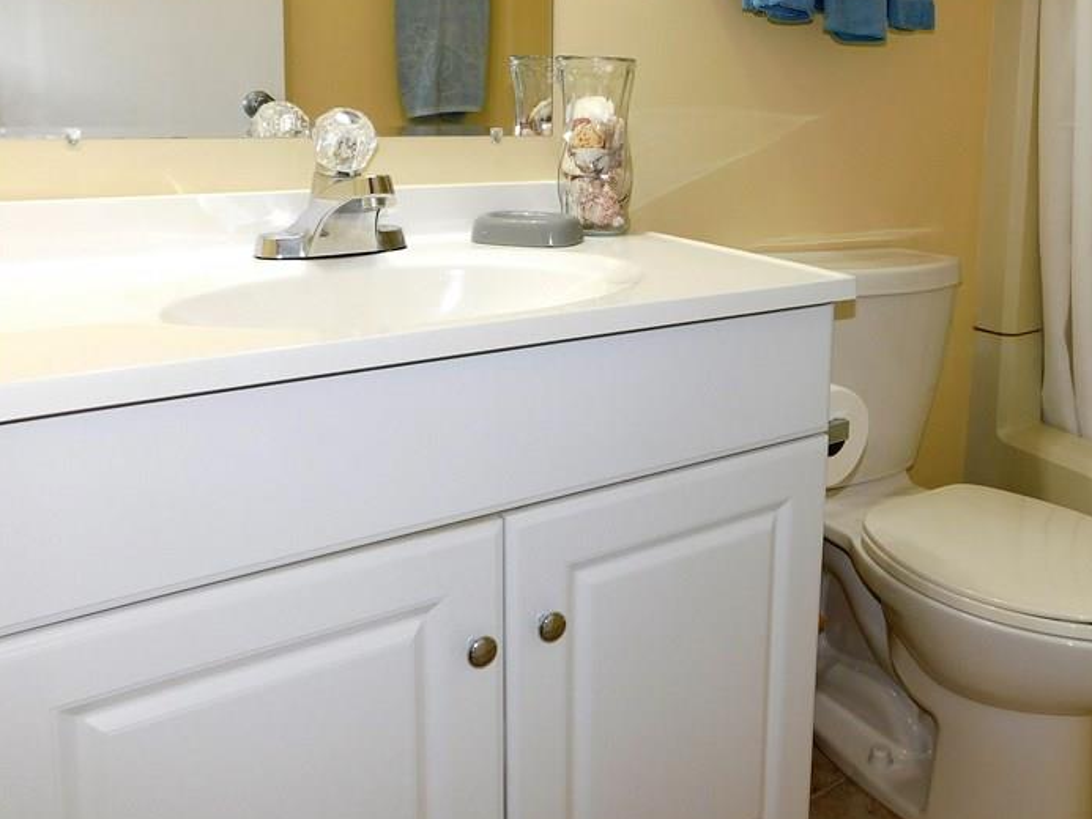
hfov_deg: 52.1
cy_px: 257
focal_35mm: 34
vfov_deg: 41.1
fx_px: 1073
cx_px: 793
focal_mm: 4
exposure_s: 1/30
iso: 180
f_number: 3
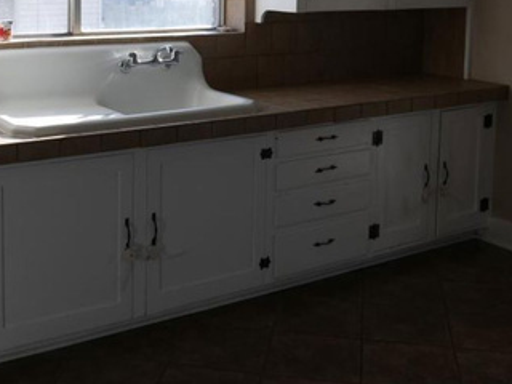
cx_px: 195
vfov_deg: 25.3
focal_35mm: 56
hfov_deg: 34.2
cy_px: 40
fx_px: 828
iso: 200
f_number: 5
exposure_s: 1/200
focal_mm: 14
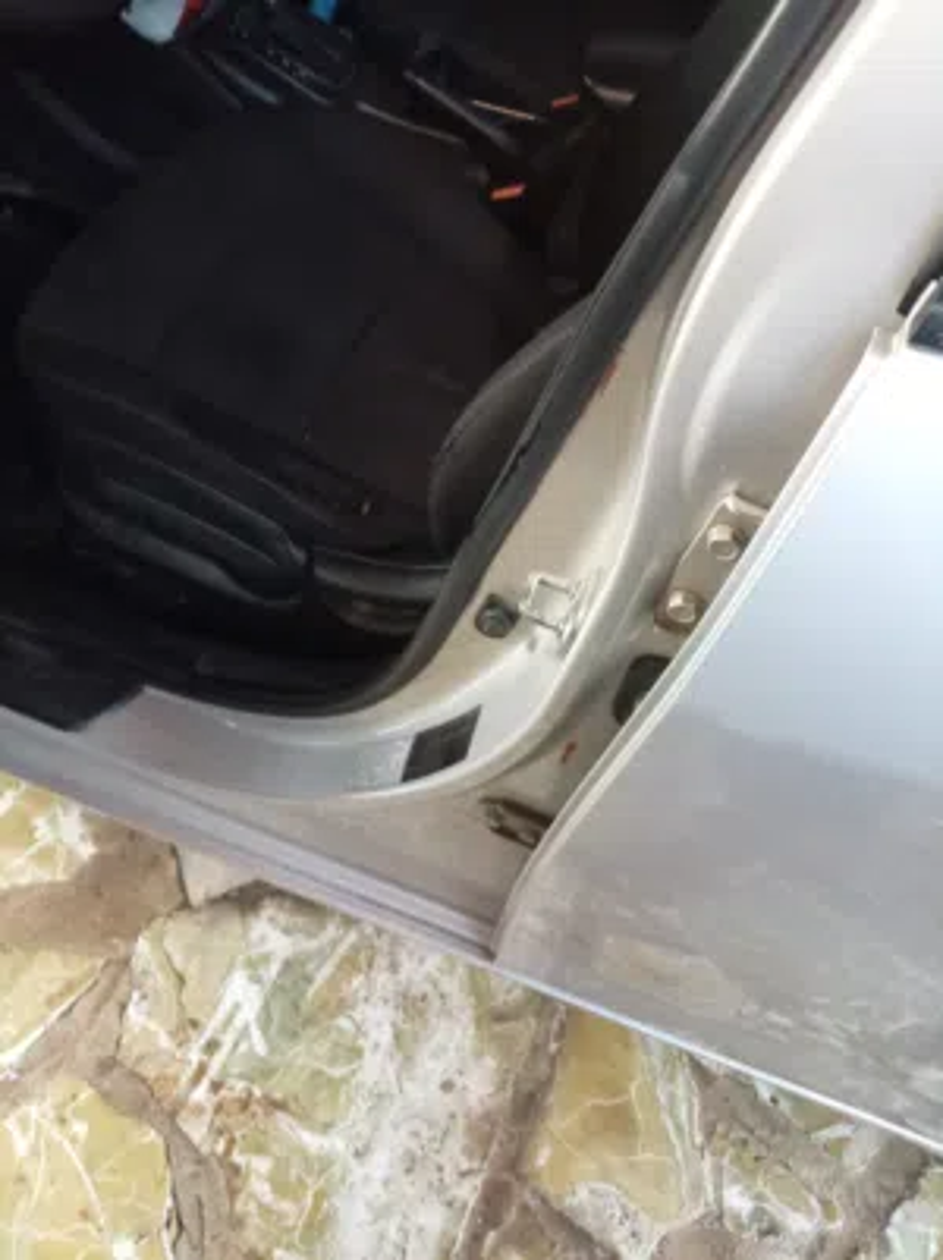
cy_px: 630
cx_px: 472
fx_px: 910
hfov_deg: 54.8
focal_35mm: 25
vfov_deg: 69.4
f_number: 1.8
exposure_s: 1/50
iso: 2234
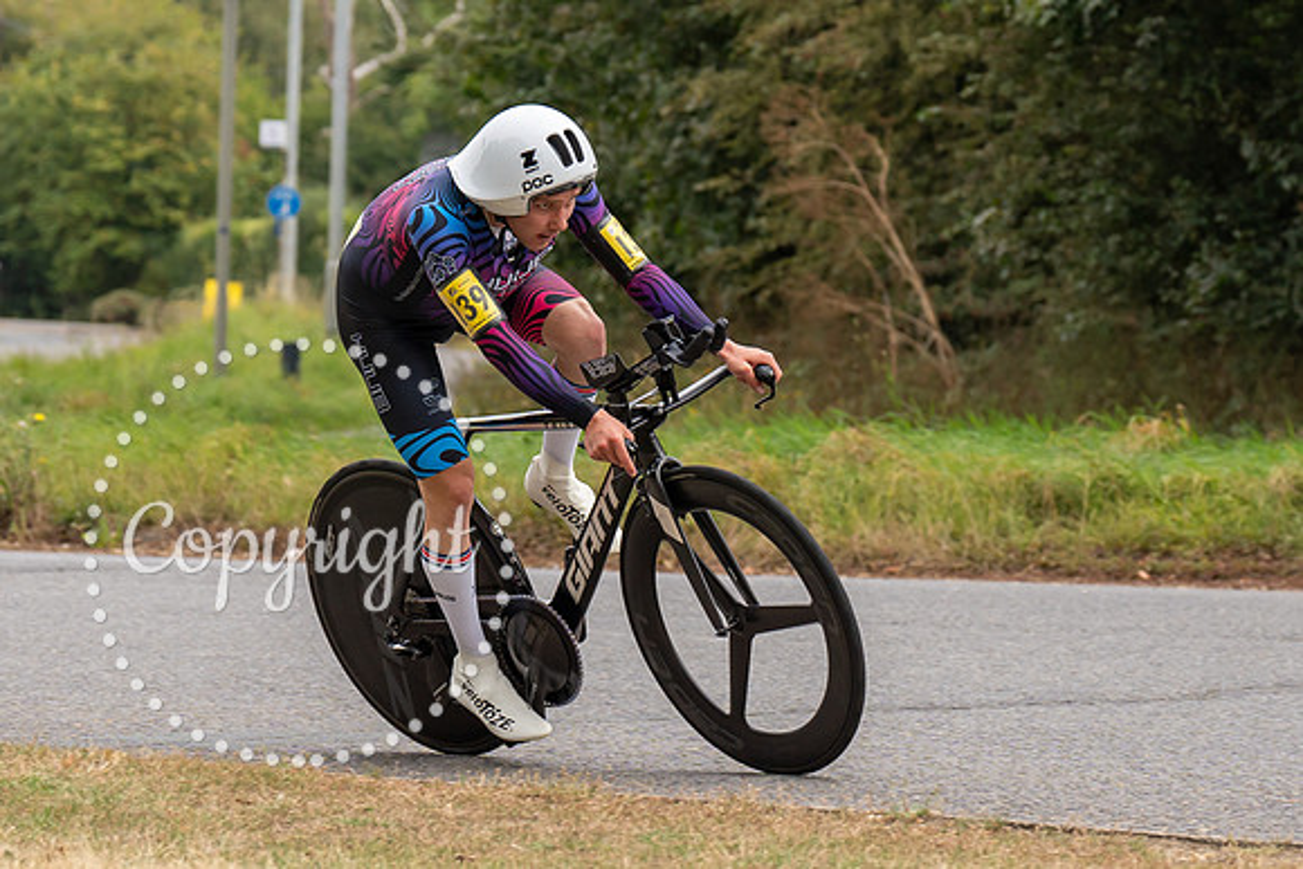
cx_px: 543
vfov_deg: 6.5
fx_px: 7640
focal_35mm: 211
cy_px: 406
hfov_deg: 9.7
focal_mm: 90
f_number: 4
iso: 250
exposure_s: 1/1000
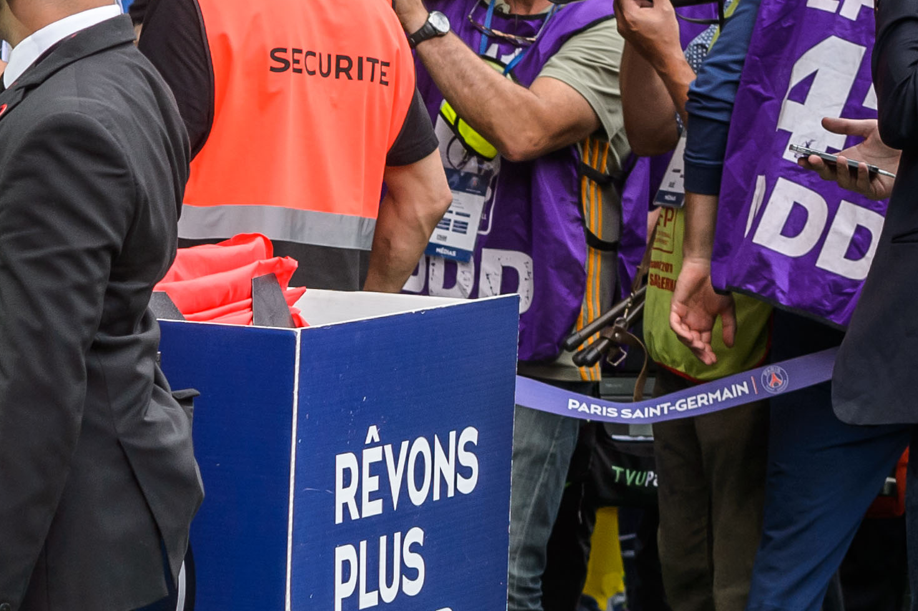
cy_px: 326
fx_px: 6065
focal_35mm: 238
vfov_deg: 5.8
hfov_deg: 8.5
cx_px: -466
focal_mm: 70
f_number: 5
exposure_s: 1/800
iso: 640
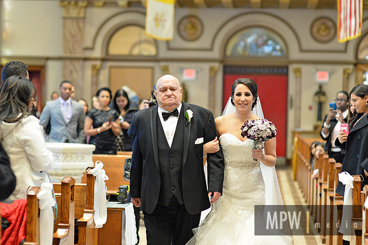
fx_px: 868
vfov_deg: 16.1
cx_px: 184
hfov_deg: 23.9
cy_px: 122
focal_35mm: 85
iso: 3200
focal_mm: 85
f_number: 2.2
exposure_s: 1/250
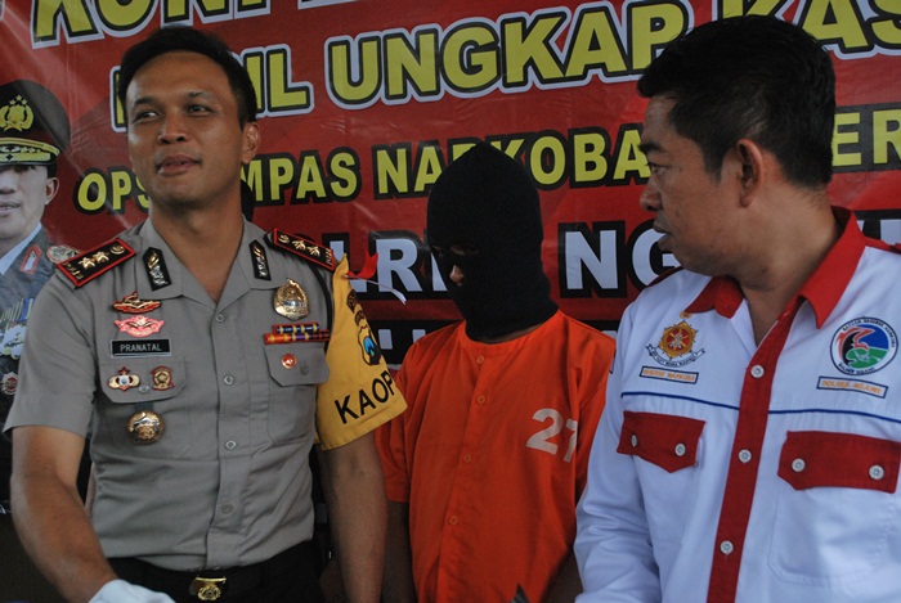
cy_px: 302
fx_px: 1203
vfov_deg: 28.2
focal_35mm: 48
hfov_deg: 41.1
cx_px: 450
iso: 800
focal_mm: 32
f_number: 6.3
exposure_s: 1/500
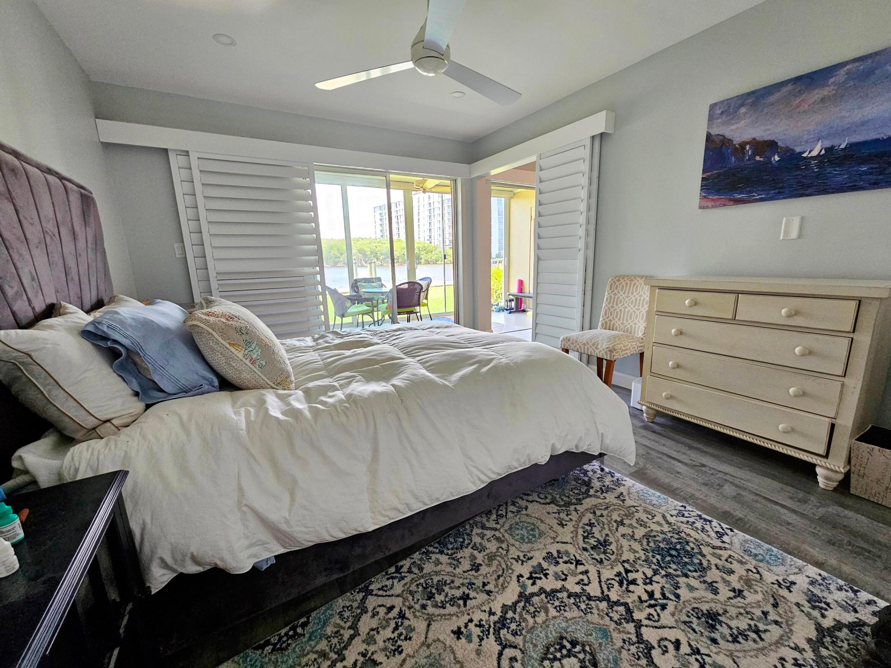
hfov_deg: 106.2
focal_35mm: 13
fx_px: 335
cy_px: 334
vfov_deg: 89.9
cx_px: 446
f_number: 2.2
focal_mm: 2.2
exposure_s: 1/77
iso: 250
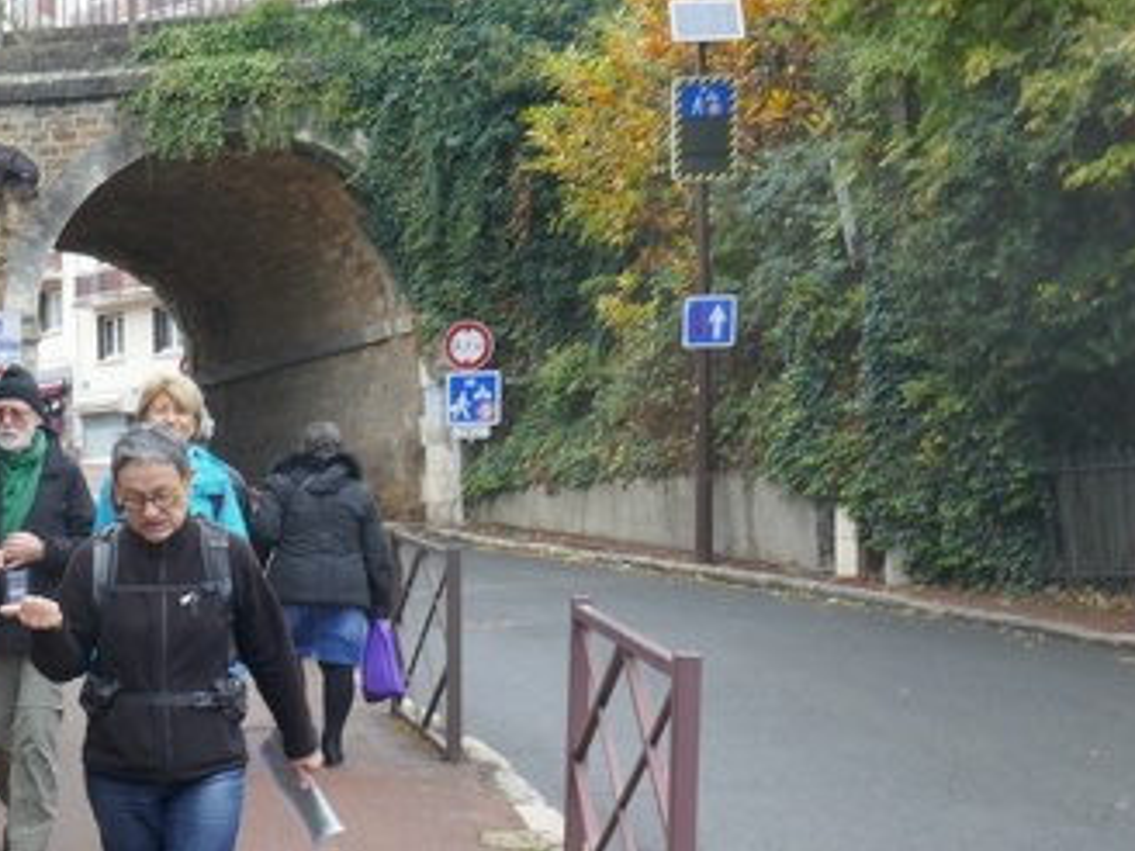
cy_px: 605
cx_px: 48
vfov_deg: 25.0
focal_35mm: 58
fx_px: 1902
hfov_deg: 31.2
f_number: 4.5
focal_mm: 9.1
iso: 160
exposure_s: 1/60
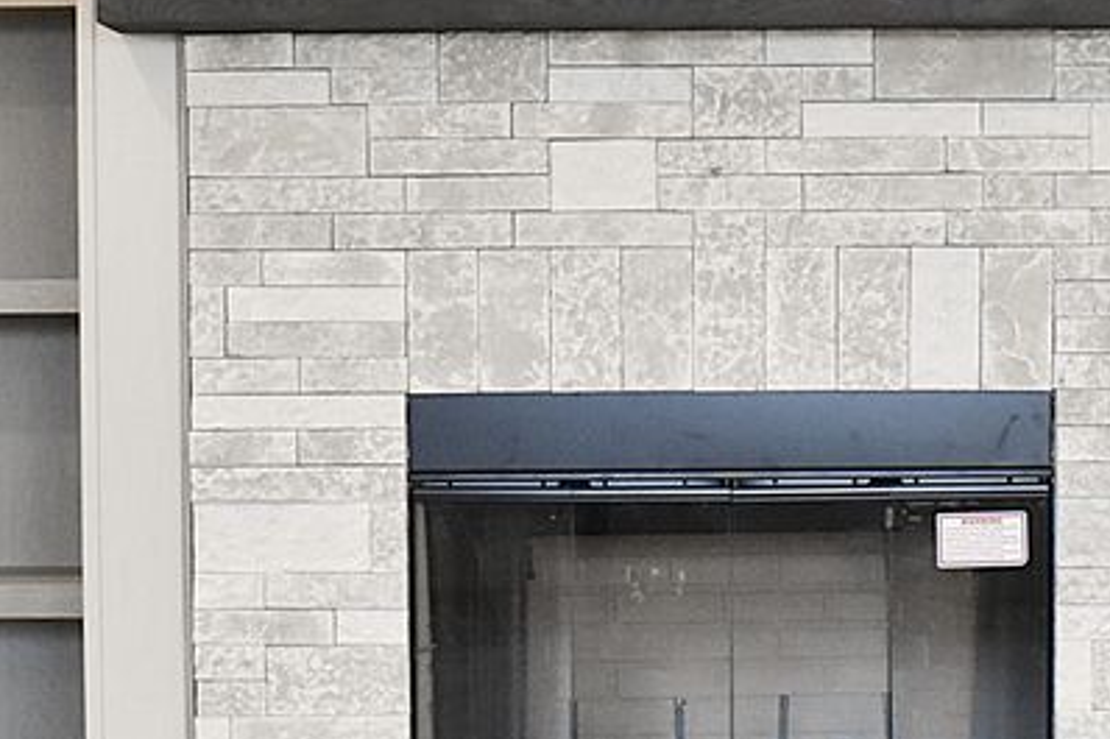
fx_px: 2928
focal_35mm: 95
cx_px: 611
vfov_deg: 14.4
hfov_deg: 21.5
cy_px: 364
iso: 3200
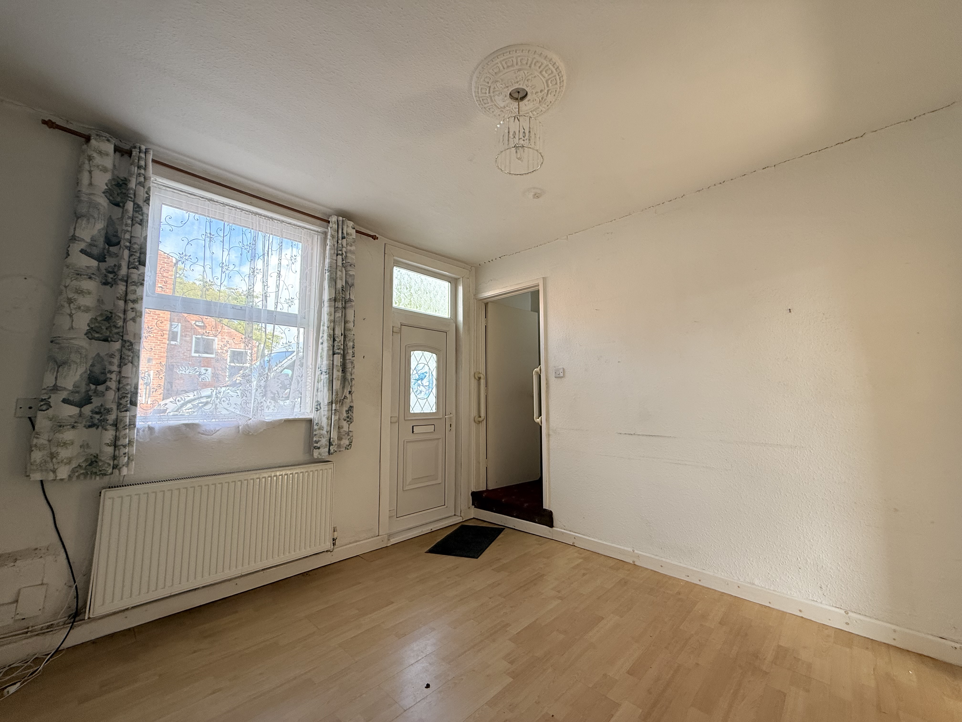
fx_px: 389
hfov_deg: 102.1
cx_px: 481
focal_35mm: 14
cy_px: 361
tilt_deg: +5.4
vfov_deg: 85.7
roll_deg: -0.4
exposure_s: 1/99
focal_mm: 2.22
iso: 100
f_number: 2.2
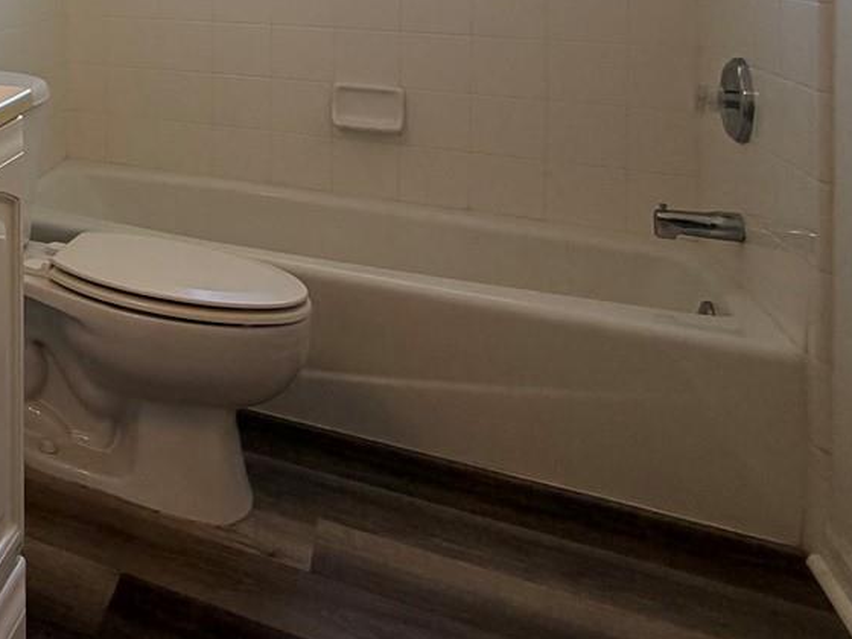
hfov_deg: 33.6
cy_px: -76
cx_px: -263
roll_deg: -0.1
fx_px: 985
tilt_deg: +0.1
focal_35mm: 40
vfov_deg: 31.6
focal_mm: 2.22
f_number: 2.2
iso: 100
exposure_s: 1/121
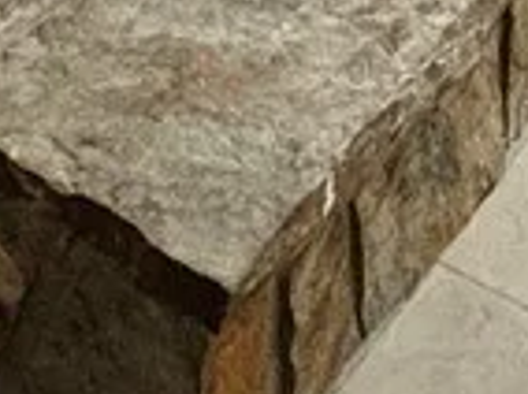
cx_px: 435
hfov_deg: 19.3
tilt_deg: -3.0
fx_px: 1538
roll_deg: +0.8
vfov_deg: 9.7
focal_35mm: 101
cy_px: -903
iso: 640
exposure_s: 1/60
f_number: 2.2
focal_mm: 2.22
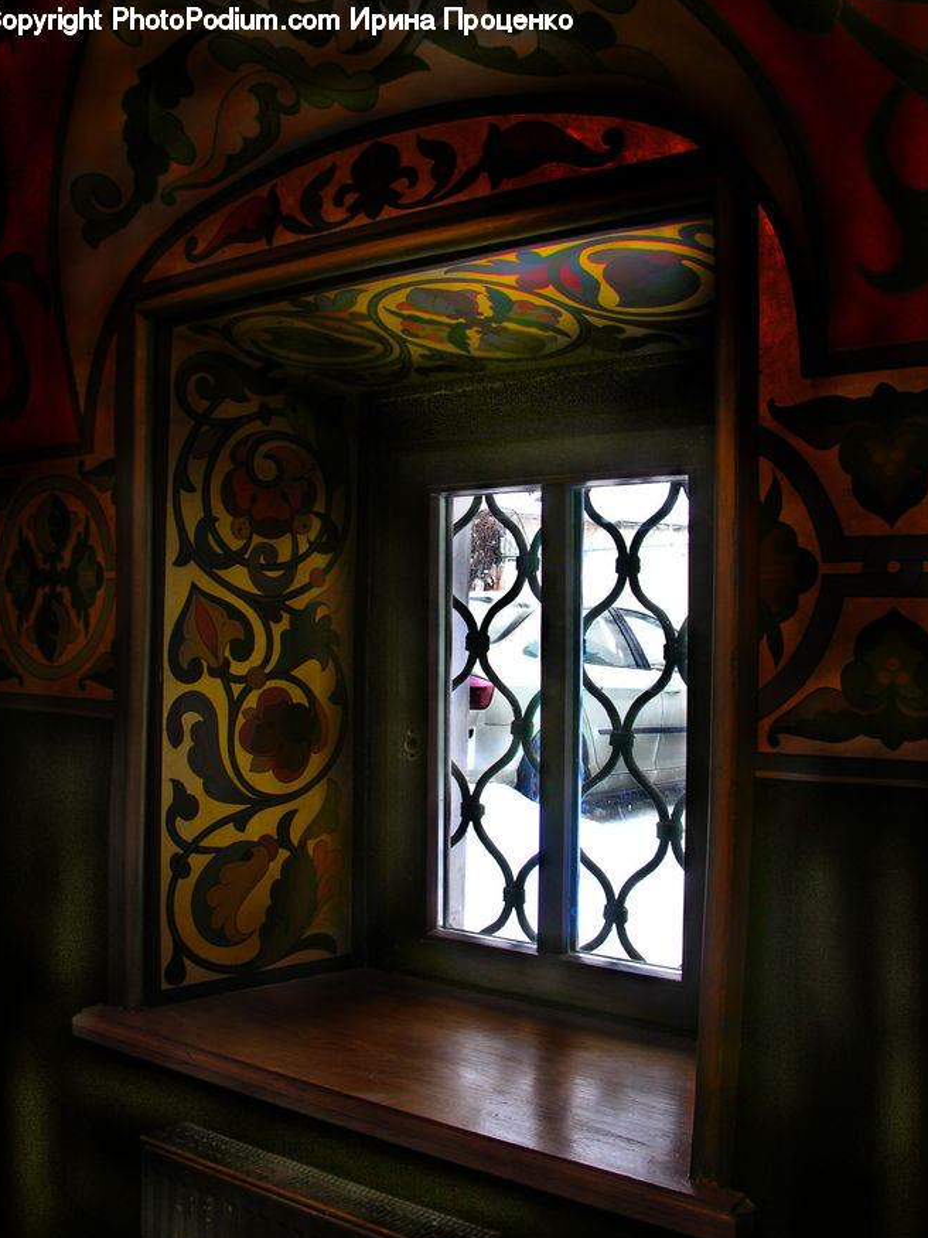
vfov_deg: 51.4
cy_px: 623
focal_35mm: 36
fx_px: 1287
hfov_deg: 39.6
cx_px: 459
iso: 50
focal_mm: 8.9
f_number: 2.8
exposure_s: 1/16.5
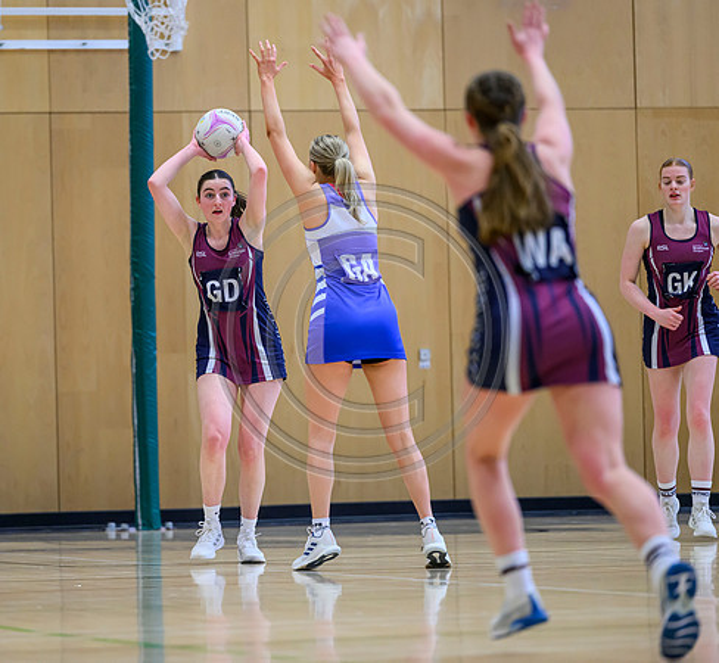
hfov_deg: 7.3
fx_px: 5610
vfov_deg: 6.8
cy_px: 333
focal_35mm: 248
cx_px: 219
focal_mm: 200
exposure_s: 1/1000
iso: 3200
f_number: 3.2
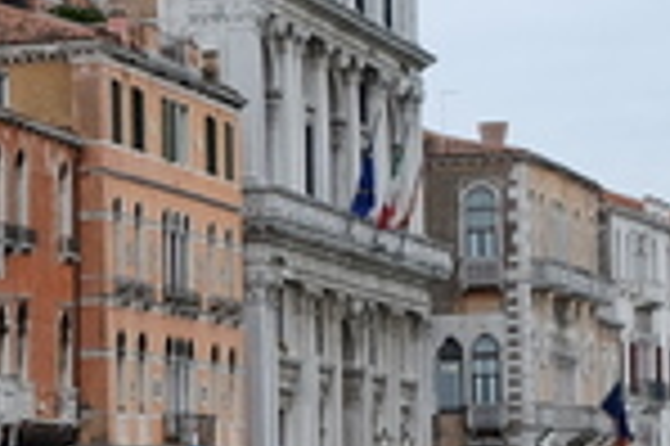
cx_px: -989
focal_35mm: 188
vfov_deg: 7.2
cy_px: 565
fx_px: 3495
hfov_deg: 9.6
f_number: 4
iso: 200
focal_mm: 23
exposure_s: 1/250
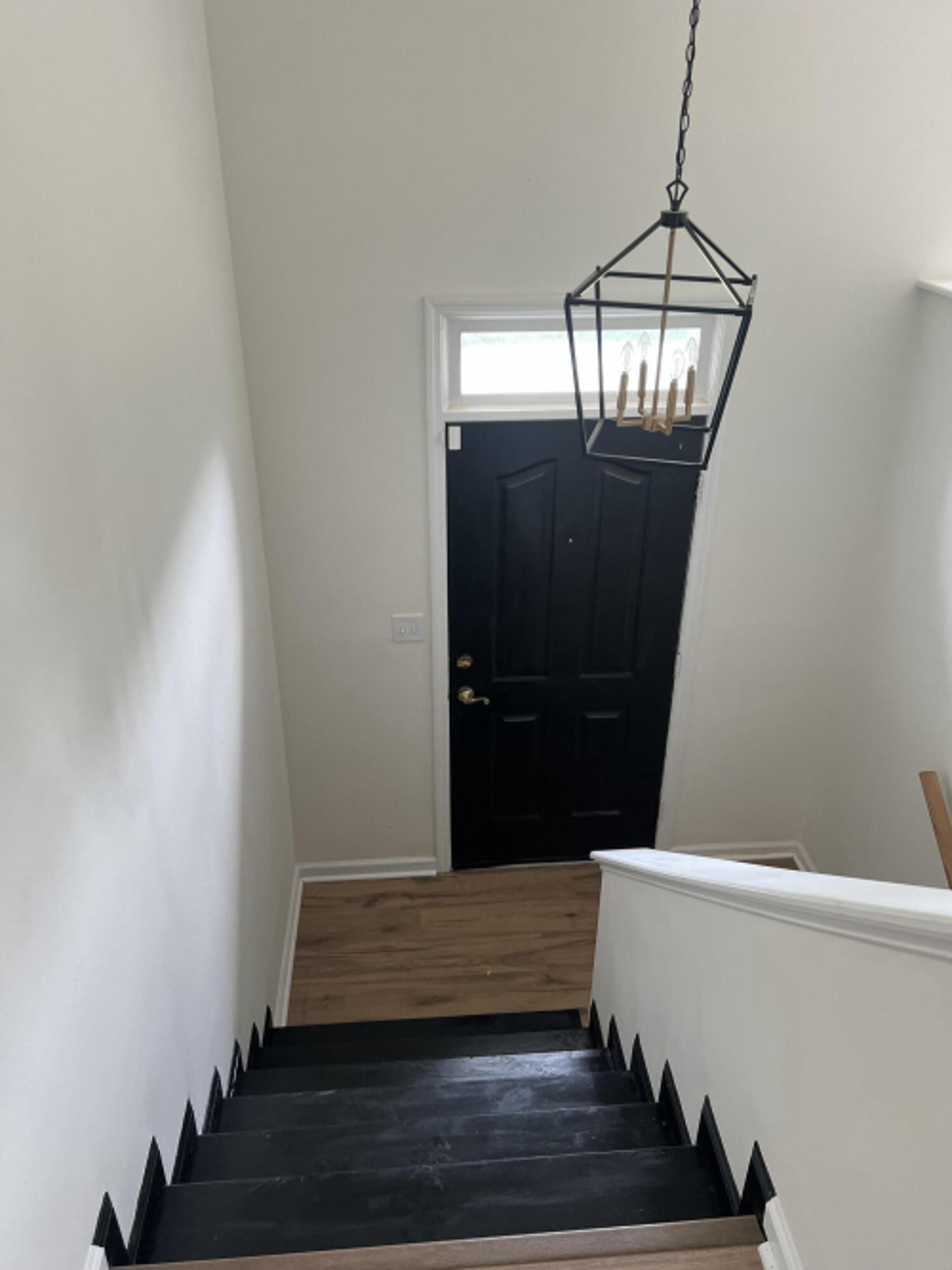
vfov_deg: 67.3
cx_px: 476
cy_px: 635
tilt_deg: -26.6
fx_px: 954
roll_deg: -3.1
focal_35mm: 26
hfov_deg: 53.0
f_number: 1.5
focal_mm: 5.7
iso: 125
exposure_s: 1/121
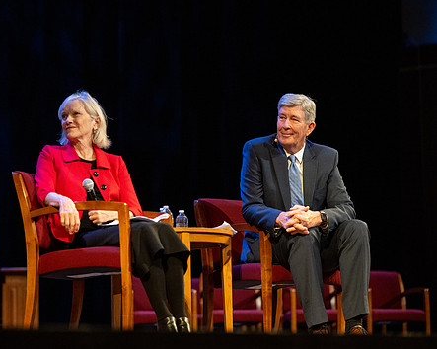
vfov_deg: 12.0
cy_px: 189
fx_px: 1668
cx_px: 152
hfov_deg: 14.9
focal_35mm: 129
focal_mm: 105
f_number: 2.8
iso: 4000
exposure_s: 1/500
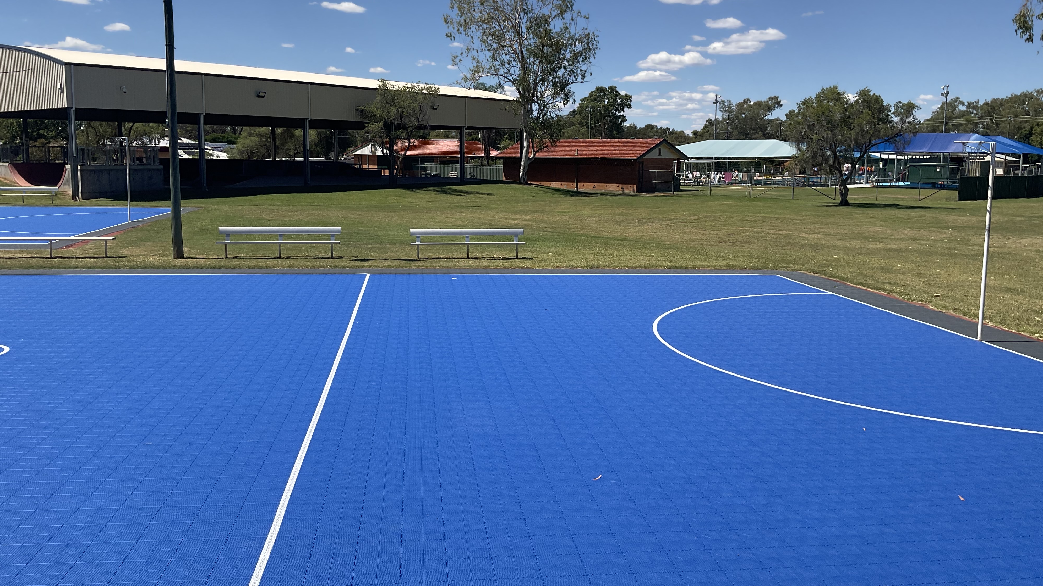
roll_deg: -1.2
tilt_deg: -6.8
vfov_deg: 36.6
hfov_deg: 61.0
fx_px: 885
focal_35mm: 32
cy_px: 264
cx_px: 527
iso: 16
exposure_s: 1/2801
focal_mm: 3
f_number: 1.8
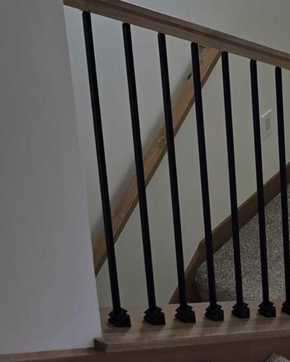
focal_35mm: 101
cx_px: 344
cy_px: -181
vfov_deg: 17.1
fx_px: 1083
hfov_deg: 14.8
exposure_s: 1/264
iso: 25
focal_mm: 5.4
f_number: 1.8
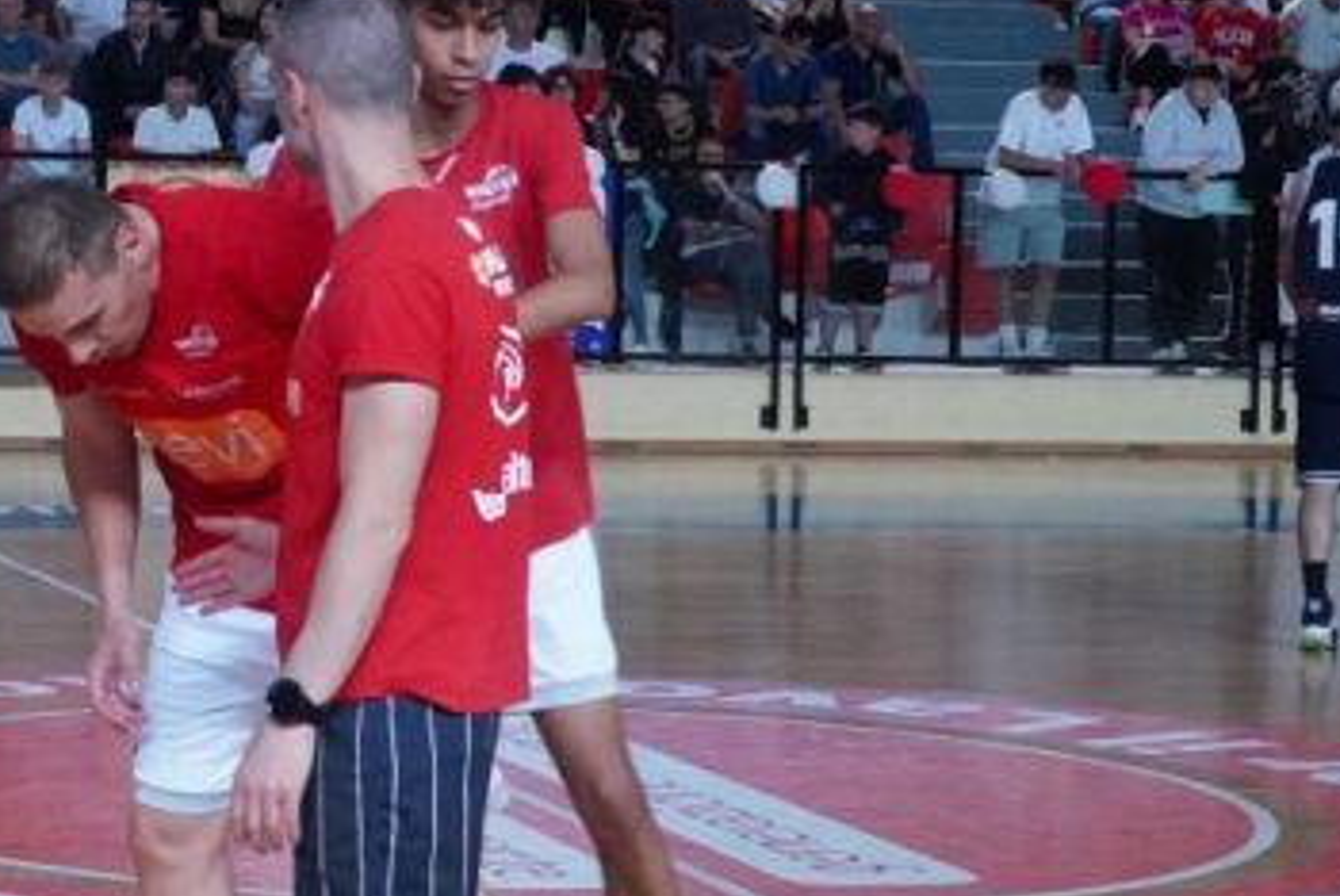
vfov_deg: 12.9
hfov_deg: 18.4
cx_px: -165
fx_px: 3954
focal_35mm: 106
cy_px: 540
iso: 5000
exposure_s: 1/320
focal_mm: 31
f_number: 10
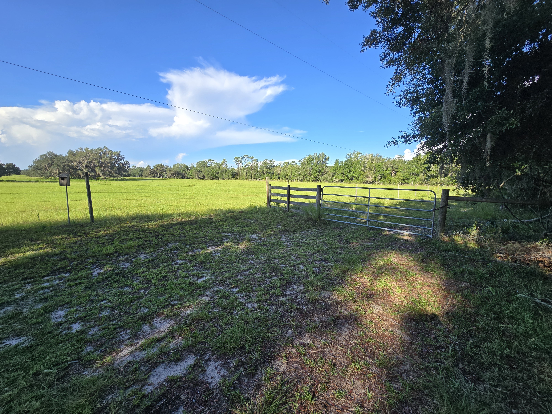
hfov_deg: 106.2
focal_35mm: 13
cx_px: 276
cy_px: 207
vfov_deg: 89.9
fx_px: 207
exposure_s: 1/1238
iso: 50
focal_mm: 2.2
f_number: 2.2
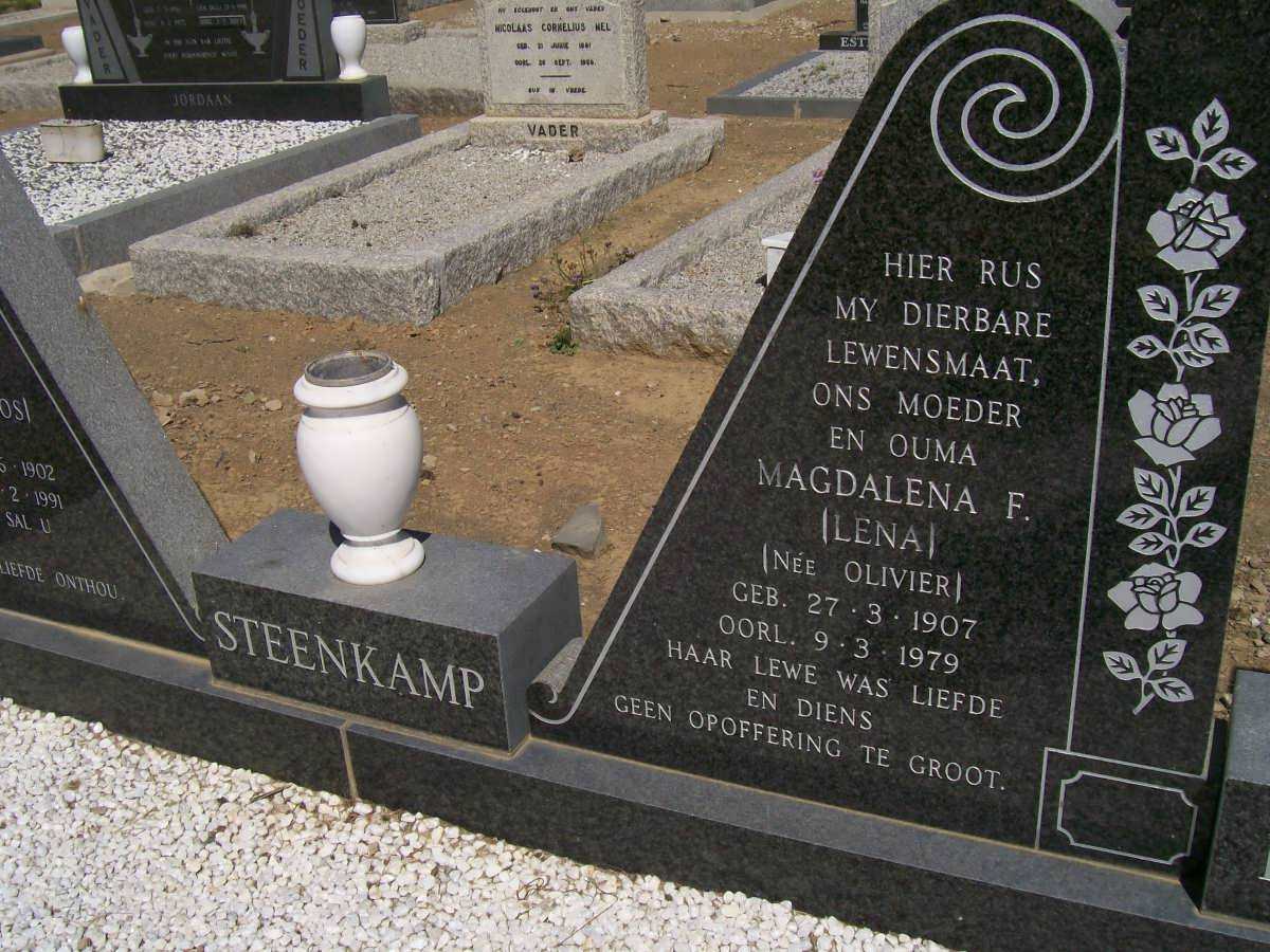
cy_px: 476
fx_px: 1321
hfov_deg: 51.4
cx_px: 635
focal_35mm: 36
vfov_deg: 39.7
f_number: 4.8
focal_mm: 6
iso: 80
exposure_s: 1/1401
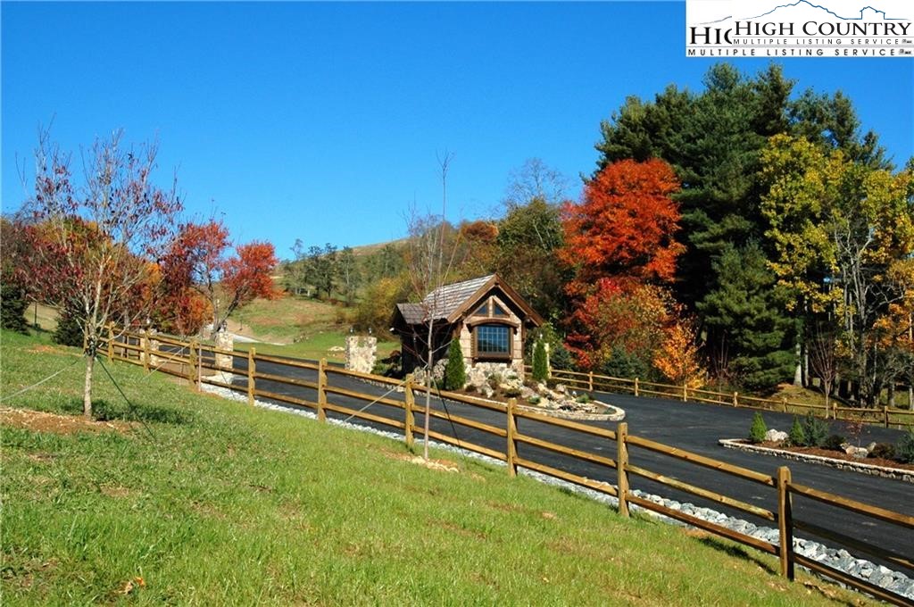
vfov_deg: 31.8
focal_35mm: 42
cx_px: 457
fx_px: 1065
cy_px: 304
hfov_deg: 46.5
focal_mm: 28
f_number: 13
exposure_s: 1/400
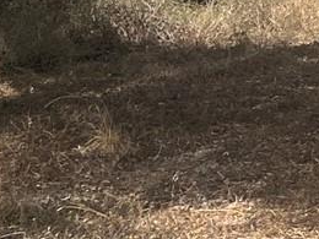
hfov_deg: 8.3
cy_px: -93
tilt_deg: -4.7
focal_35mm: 205
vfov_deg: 7.2
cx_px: 934
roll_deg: -0.7
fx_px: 1889
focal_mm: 5.7
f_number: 1.5
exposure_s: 1/2008
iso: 50
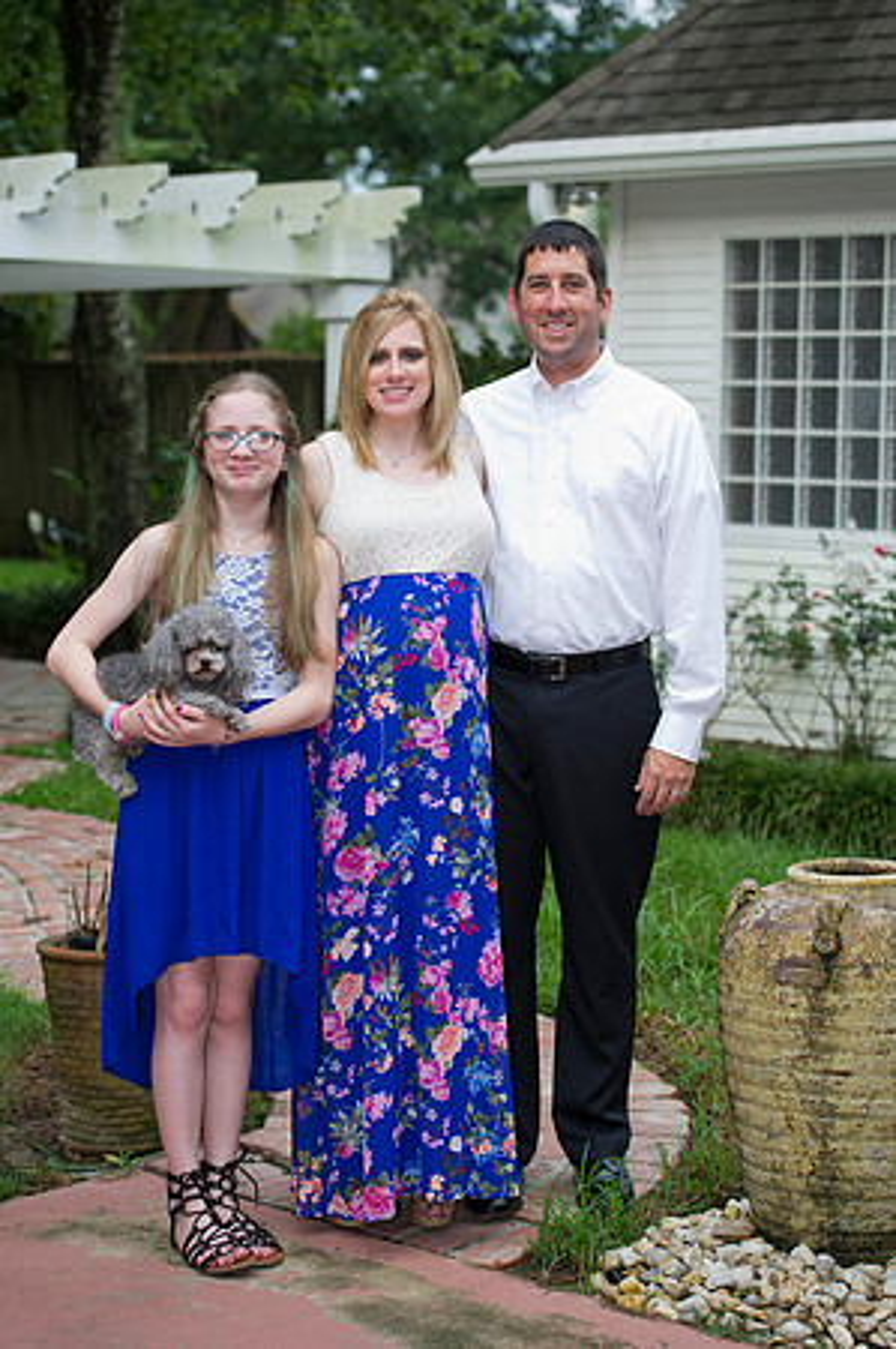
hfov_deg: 19.4
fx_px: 2619
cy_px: 674
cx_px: 448
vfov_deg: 28.9
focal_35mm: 70
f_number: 3.5
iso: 640
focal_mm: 70
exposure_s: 1/250
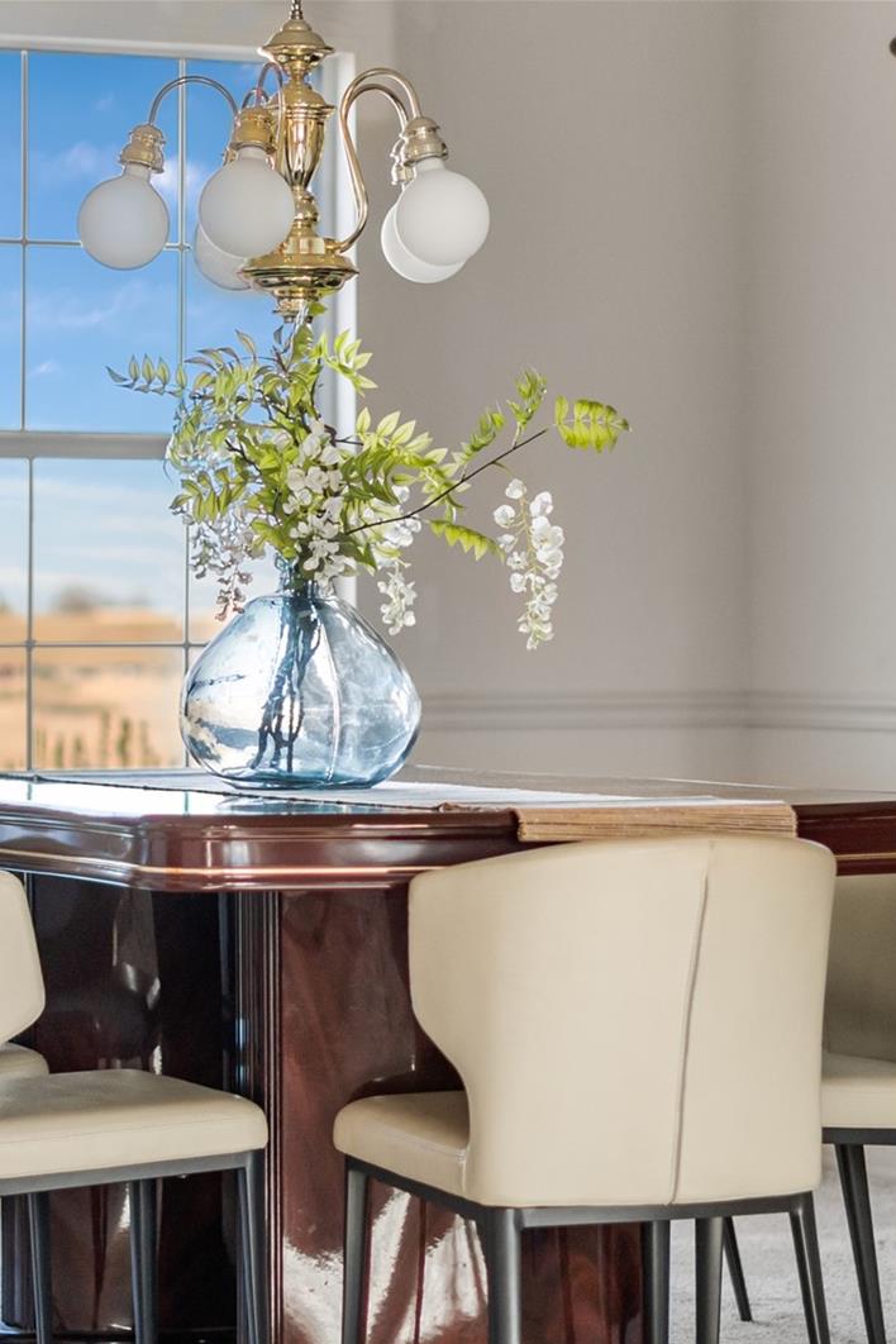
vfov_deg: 18.1
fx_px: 4218
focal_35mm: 113
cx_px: 364
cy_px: 673
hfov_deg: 12.1
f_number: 1.8
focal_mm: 50
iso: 500
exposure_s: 1/1000
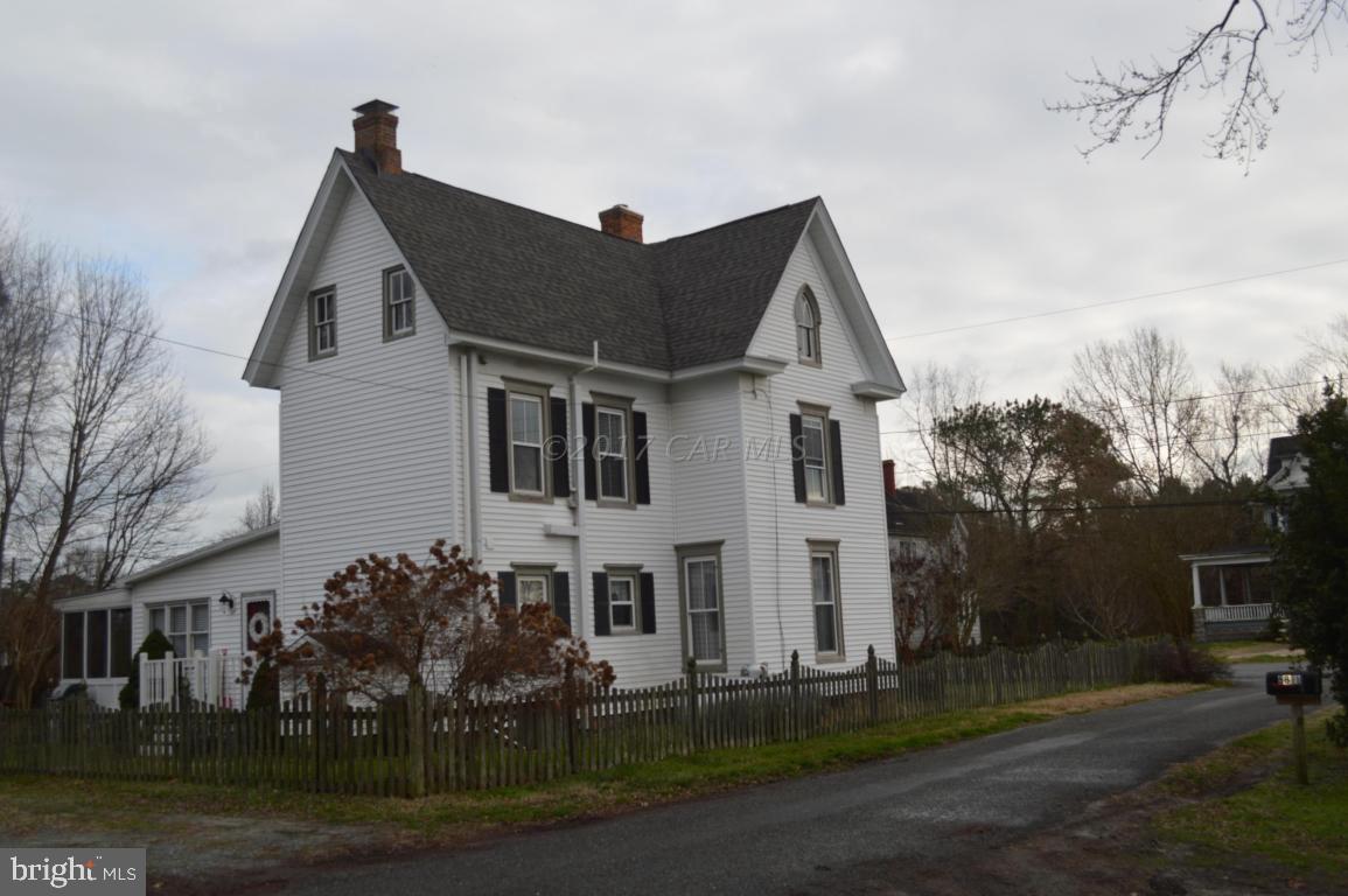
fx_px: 1347
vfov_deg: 36.8
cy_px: 448
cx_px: 674
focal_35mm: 36
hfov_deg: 53.2
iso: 100
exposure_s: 1/200
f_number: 5.6
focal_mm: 24
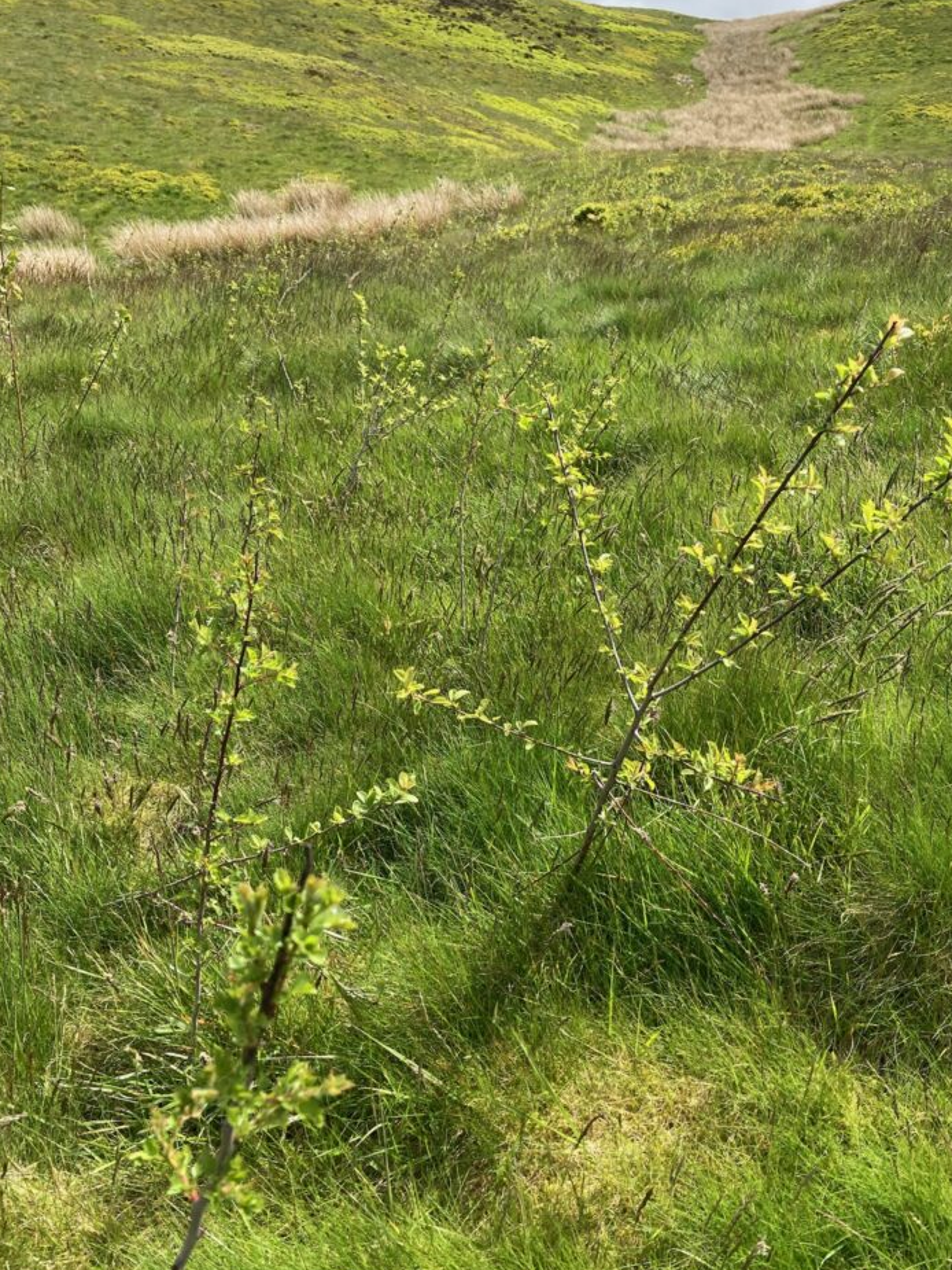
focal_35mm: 31
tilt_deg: -8.9
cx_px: 494
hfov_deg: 45.4
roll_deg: +1.6
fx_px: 1136
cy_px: 585
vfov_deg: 58.3
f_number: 1.8
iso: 20
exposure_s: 1/923
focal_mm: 3.99
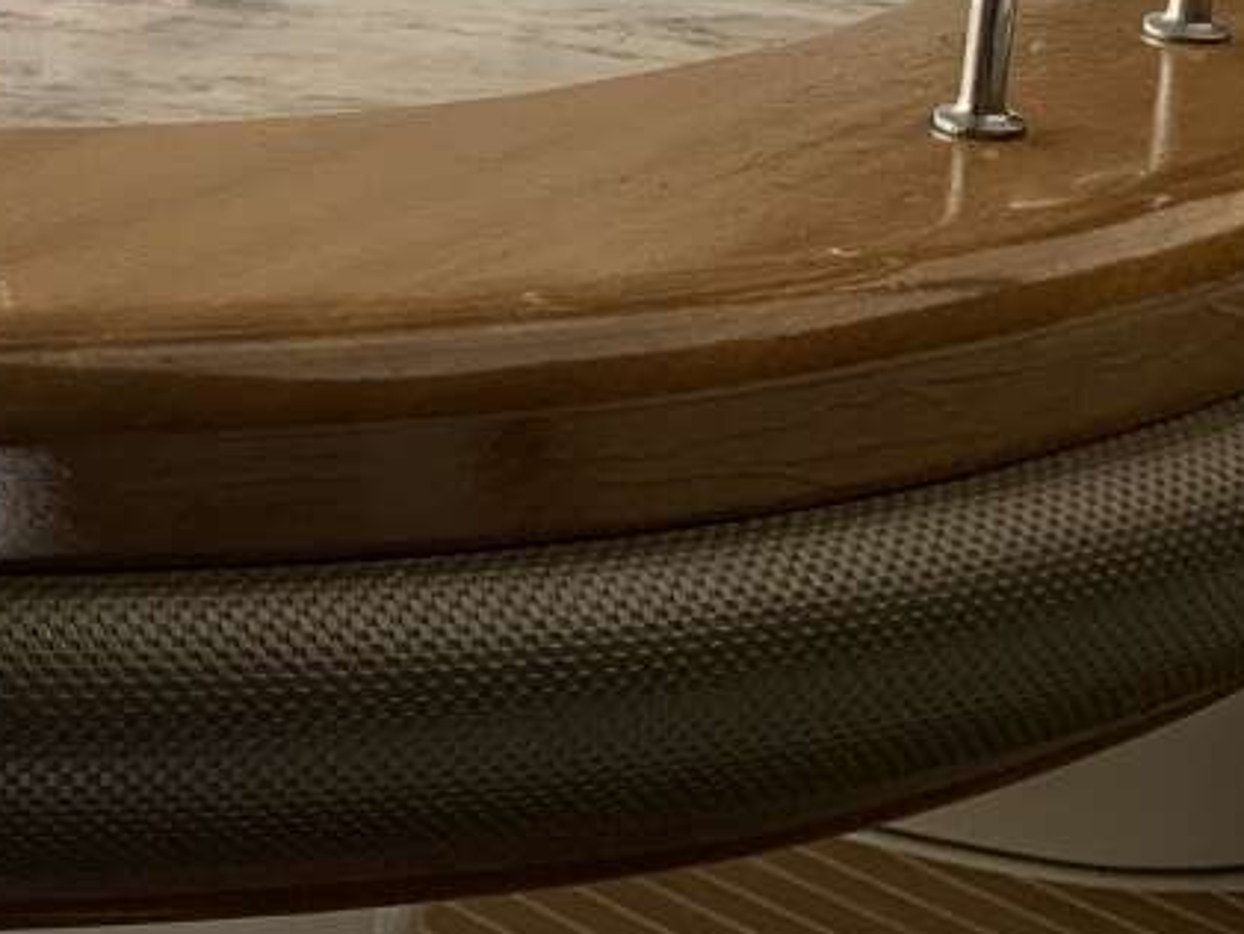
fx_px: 3199
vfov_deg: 16.2
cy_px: -50
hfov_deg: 19.8
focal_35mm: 89
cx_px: -467
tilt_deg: -15.3
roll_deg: +1.6
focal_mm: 4.25
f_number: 1.8
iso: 50
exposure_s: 1/122
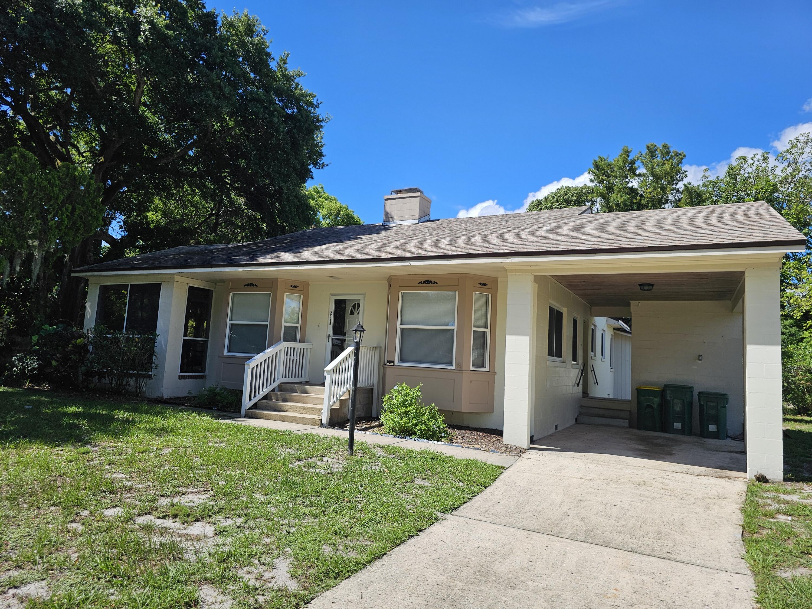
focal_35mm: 23
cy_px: 304
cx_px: 406
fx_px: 540
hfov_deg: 73.9
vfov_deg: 58.9
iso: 20
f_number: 1.7
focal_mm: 6.3
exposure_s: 1/1222
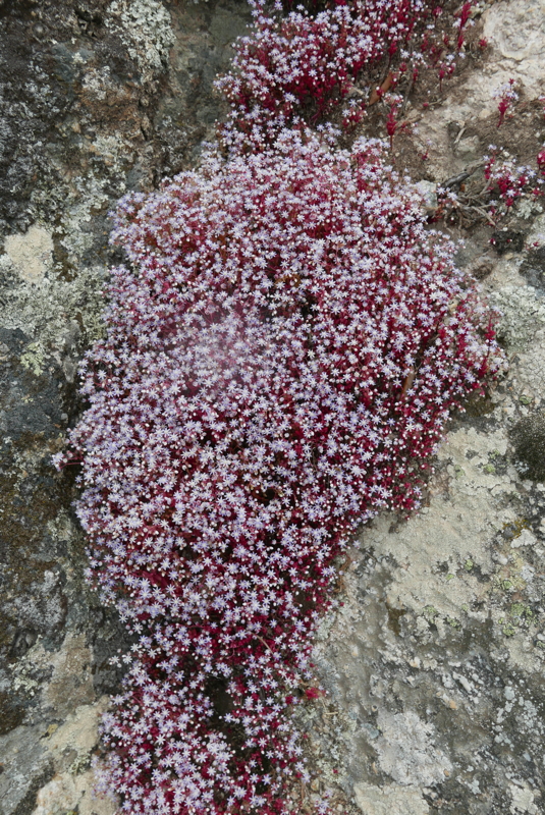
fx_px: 770
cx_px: 272
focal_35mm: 34
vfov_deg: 55.8
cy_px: 408
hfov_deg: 39.0
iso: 200
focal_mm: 15.4
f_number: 5.6
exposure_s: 1/500
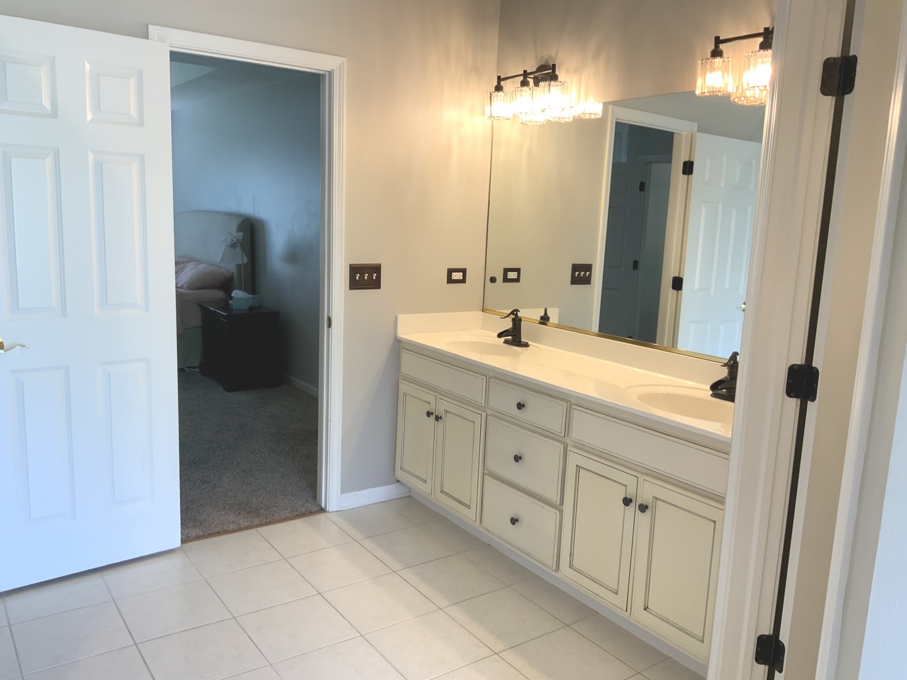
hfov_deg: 61.7
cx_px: 454
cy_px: 340
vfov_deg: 48.2
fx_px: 760
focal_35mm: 29
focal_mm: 3
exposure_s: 1/60
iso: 64
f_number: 1.8
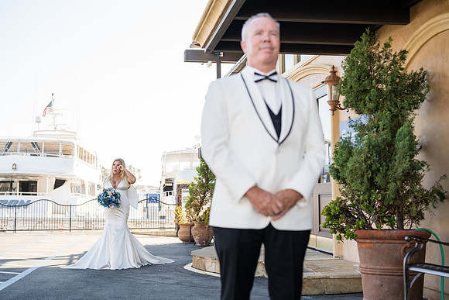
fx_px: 624
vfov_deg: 27.0
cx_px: 224
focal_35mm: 50
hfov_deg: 39.6
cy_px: 150
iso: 125
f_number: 2.8
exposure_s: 1/500
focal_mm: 50
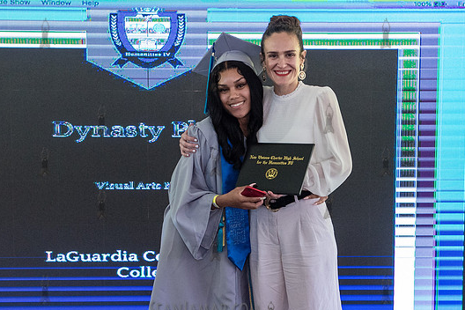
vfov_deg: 15.7
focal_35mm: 87
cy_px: 207
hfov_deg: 23.4
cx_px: 237
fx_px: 1124
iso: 2500
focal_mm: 48
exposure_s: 1/800
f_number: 4
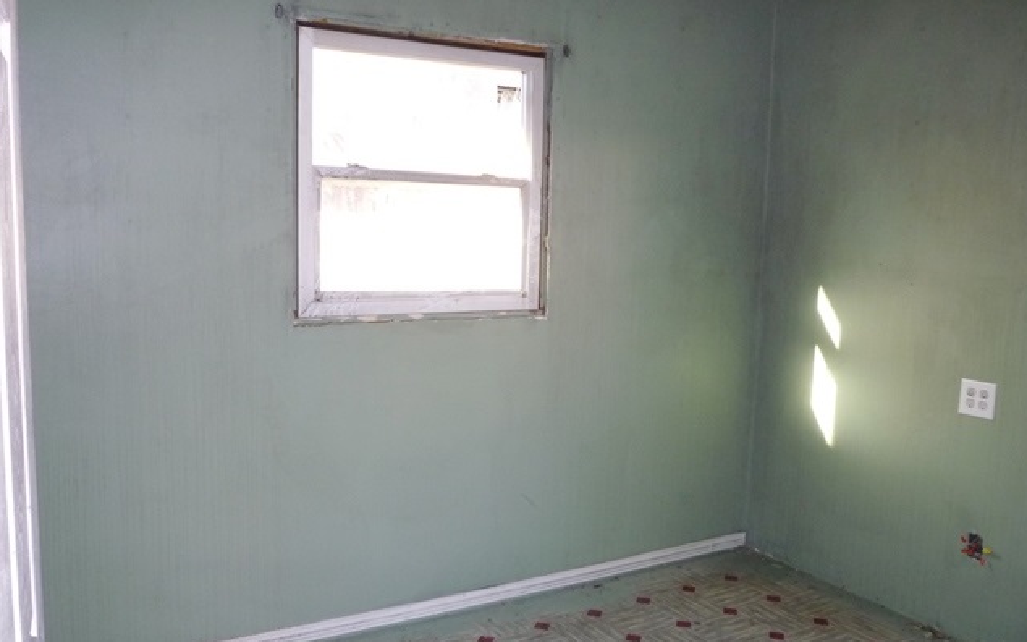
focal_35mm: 31
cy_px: 336
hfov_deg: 61.2
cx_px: 514
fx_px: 868
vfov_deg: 40.6
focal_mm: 5.2
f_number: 3.3
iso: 200
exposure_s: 1/30
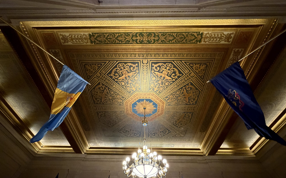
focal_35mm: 15
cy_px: 91
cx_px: 142
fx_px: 117
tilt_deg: +55.5
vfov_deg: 74.8
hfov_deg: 101.5
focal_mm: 2.22
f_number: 2.2
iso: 1000
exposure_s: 1/40
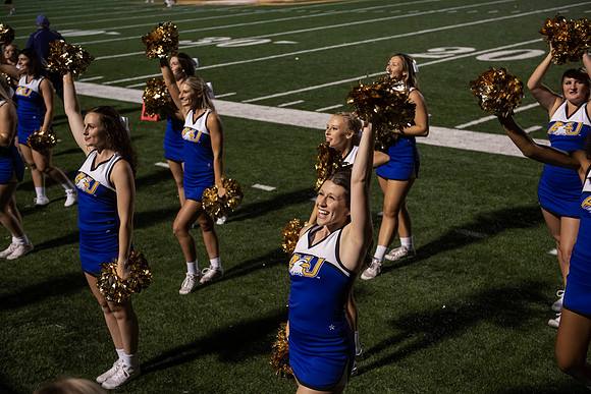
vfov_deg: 26.0
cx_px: 296
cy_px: 197
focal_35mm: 52
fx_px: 854
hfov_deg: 38.2
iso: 4000
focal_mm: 52
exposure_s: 1/500
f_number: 3.5
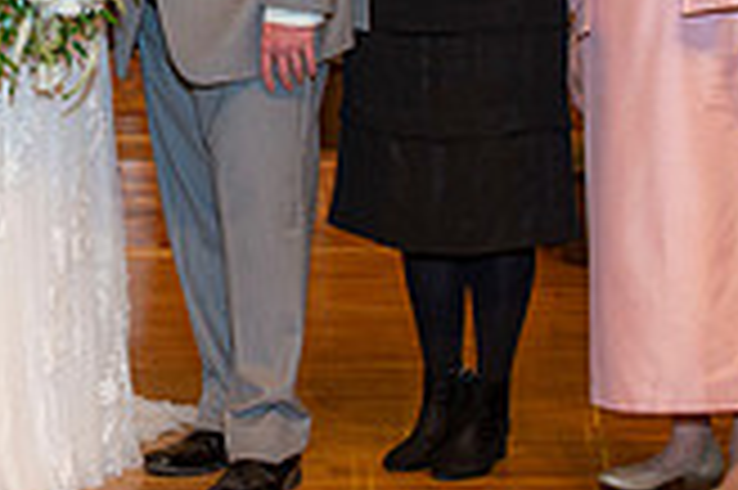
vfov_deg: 14.6
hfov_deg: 21.6
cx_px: 58
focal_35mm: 92
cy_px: -9
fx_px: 1884
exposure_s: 1/200
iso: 800
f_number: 3.5
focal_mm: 26
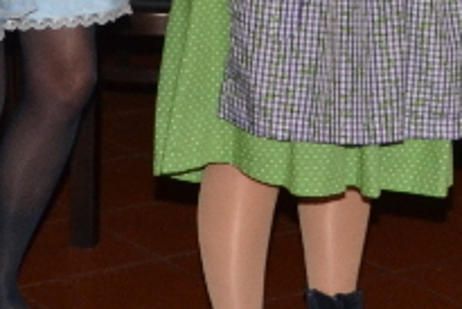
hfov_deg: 13.8
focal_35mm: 148
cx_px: 379
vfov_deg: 9.1
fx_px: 1901
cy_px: -100
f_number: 4
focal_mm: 22
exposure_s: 1/60
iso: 800
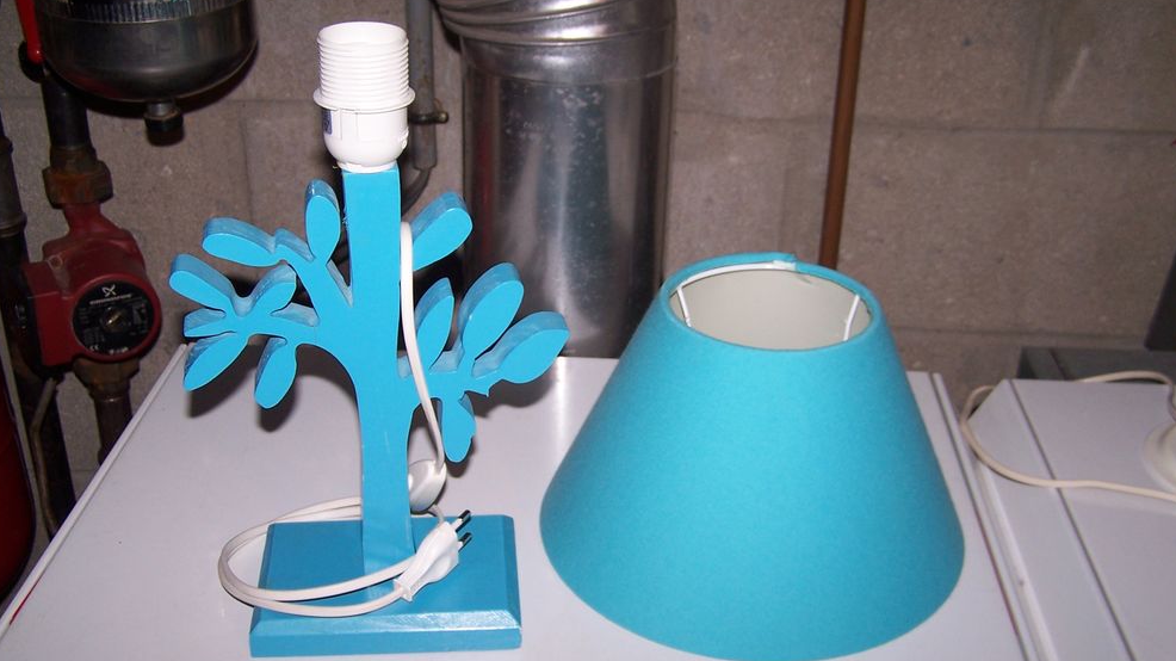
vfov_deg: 28.3
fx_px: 1309
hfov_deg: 48.4
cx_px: 586
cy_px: 335
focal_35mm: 42
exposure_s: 1/60
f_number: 2.8
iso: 80
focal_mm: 6.3
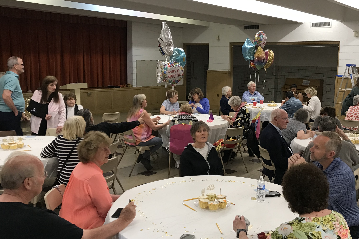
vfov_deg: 34.2
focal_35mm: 39
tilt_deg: -6.8
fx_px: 389
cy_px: 116
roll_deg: -2.0
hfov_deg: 49.2
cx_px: 220
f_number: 1.8
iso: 40
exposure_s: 1/30
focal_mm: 3.99
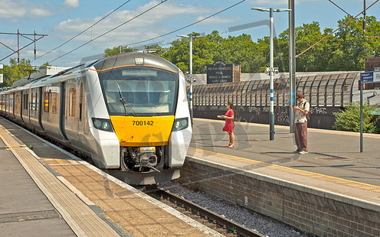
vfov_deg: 20.8
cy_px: 111
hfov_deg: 32.7
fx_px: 648
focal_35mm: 63
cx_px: 190
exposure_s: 1/320
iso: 200
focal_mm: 35
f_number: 10
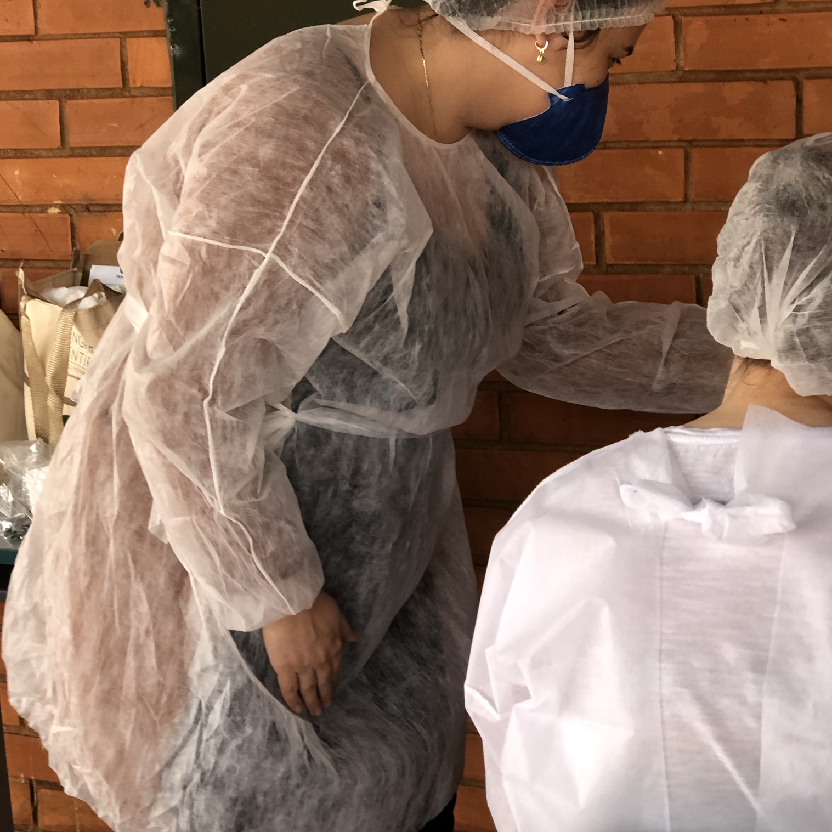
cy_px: 302
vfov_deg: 25.3
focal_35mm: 68
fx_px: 1849
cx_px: 415
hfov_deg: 25.4
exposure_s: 1/30
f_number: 2.8
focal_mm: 6.6
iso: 100
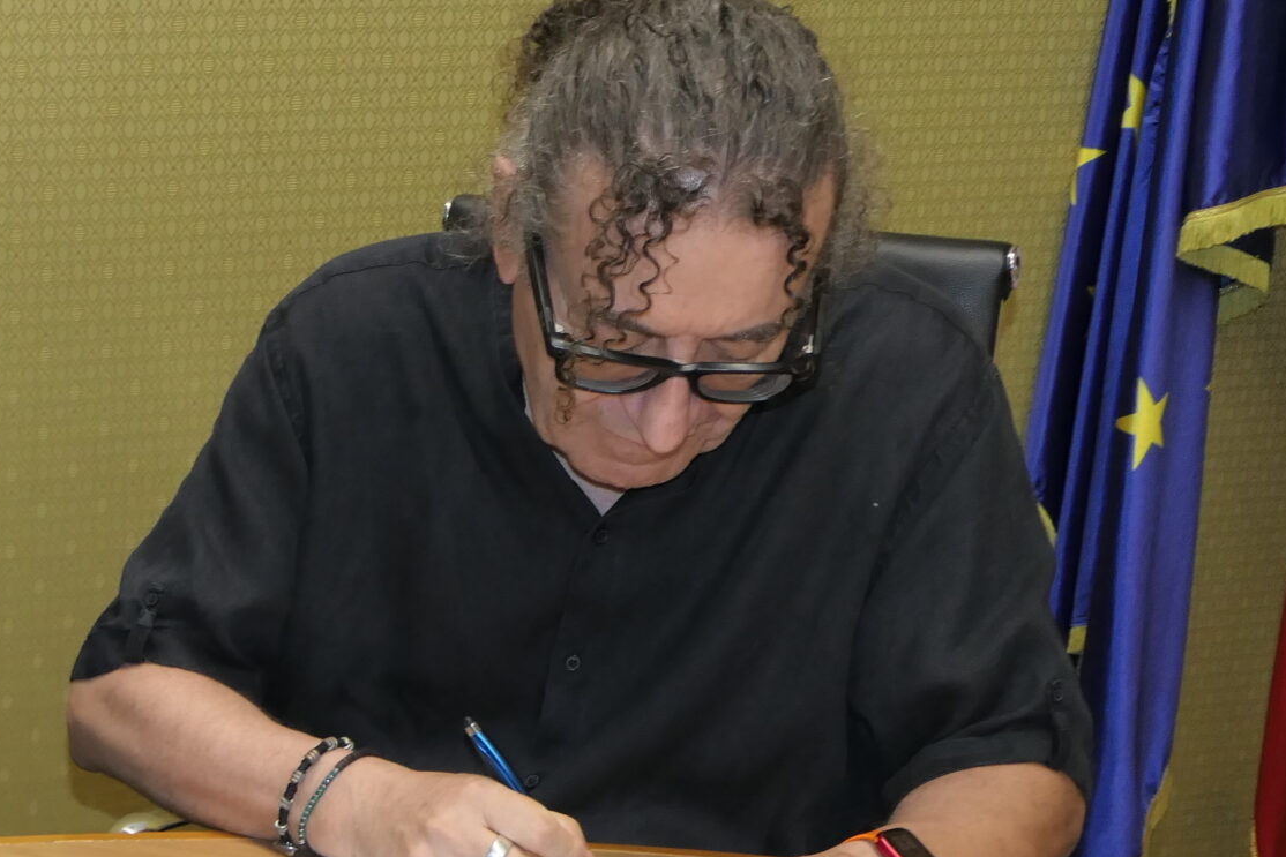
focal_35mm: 85
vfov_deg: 15.7
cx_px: -17
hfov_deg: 22.9
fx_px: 3037
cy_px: 901
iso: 500
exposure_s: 1/60
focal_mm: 13.5
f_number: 3.3
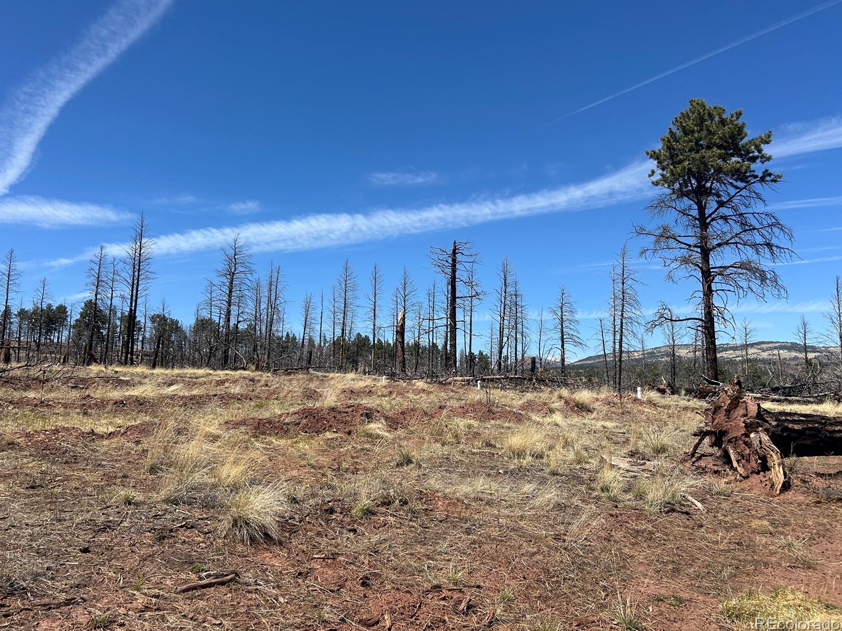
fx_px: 681
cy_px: 296
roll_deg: +0.6
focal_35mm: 28
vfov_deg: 49.7
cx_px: 393
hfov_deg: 63.4
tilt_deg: +8.9
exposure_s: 1/4274
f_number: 1.5
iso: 50
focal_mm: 5.7
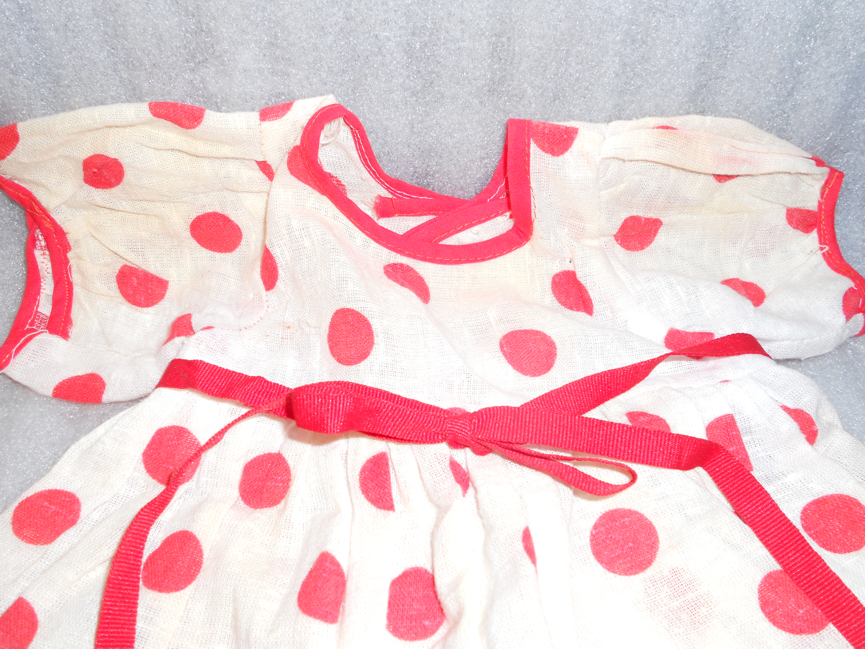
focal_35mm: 32
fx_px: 800
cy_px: 324
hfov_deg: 56.8
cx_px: 432
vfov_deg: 44.2
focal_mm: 5.8
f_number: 3.5
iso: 80
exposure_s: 1/25
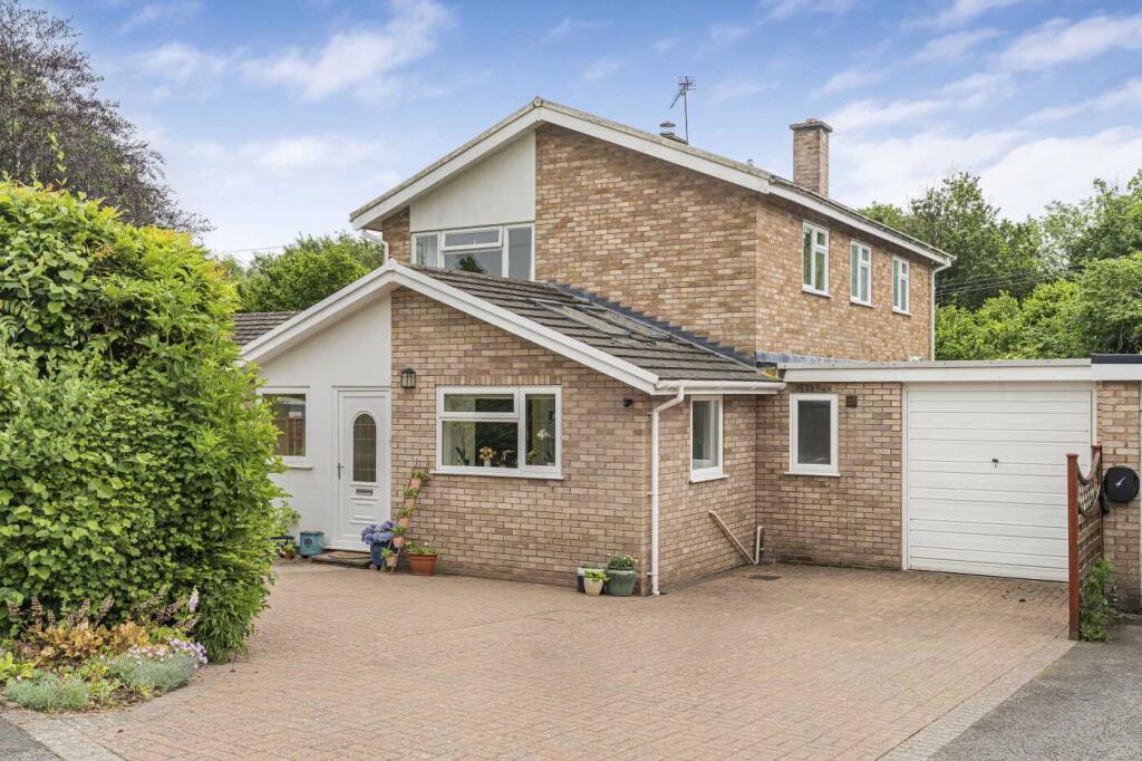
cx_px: 571
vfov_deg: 37.8
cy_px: 380
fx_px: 1110
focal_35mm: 35
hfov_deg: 54.4
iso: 100
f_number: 9
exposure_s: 1/125
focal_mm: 35
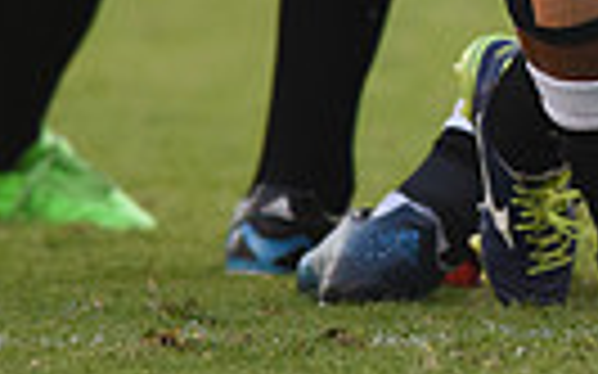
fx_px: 30447
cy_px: -471
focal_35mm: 1869
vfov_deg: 0.7
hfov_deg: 1.1
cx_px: 616
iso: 640
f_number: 4
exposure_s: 1/800
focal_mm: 420
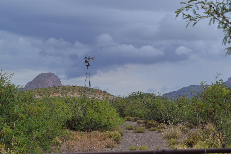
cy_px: 77
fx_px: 529
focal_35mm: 82
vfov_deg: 16.6
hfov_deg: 24.6
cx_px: 116
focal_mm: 55
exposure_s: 1/250
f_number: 8
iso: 100
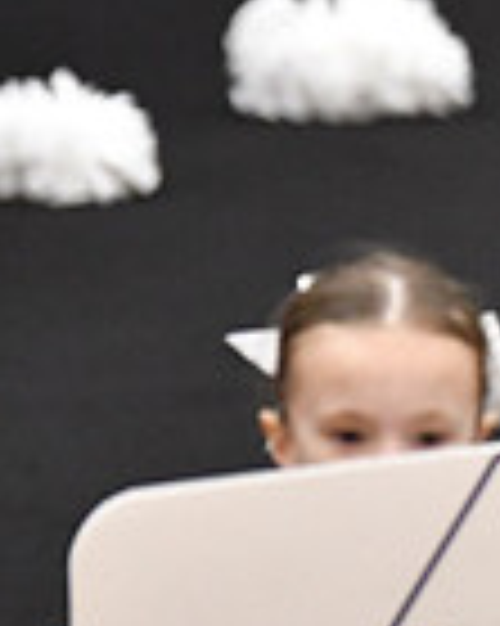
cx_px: 1302
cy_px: -142
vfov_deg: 1.8
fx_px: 19648
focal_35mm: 1061
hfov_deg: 1.5
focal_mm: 180
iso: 5000
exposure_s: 1/800
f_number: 2.8
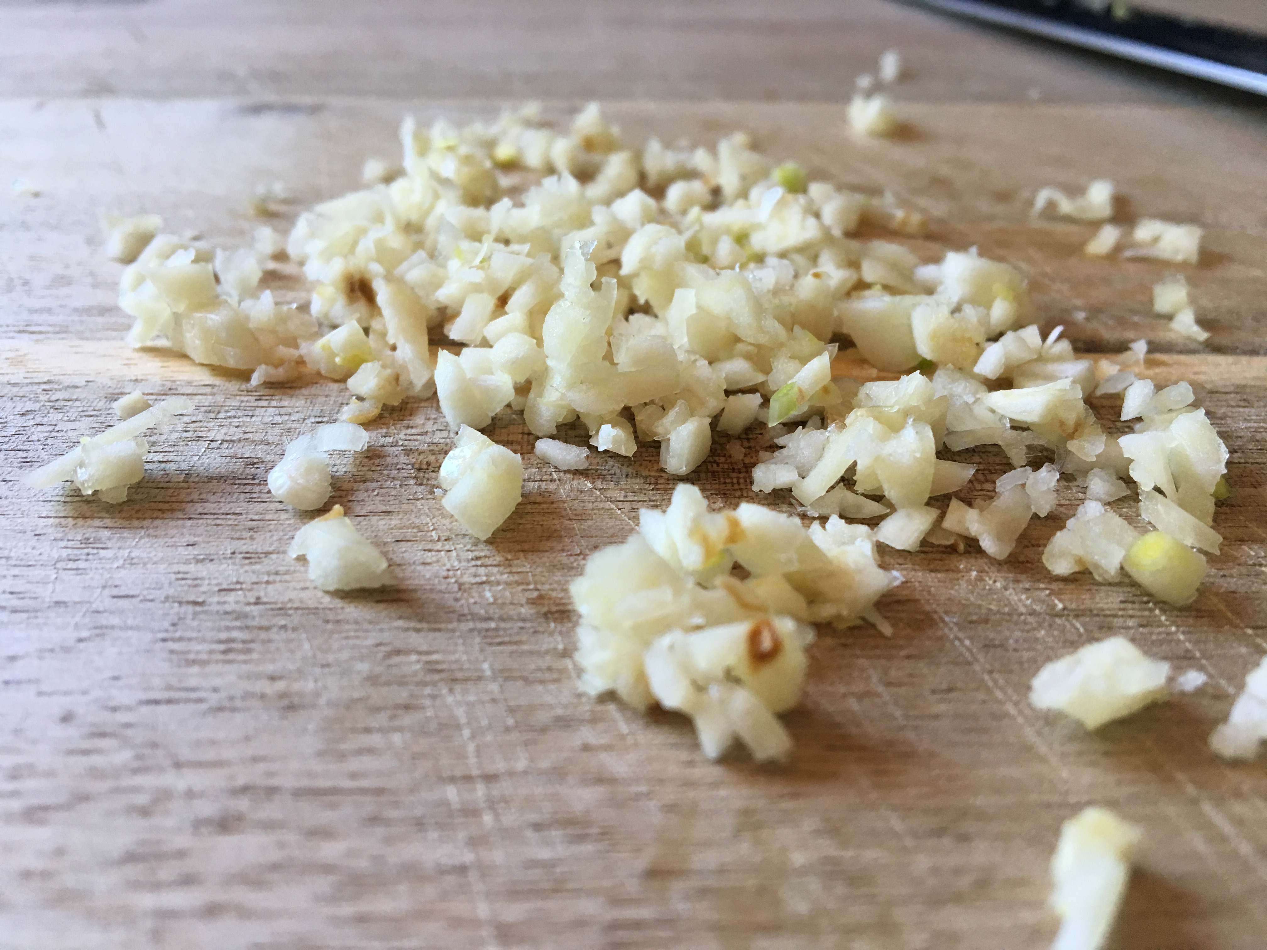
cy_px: 475
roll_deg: +0.1
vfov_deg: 48.2
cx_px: 634
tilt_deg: -33.7
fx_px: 1061
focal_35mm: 29
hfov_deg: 61.7
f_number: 2.2
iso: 40
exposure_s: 1/30
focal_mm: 4.15
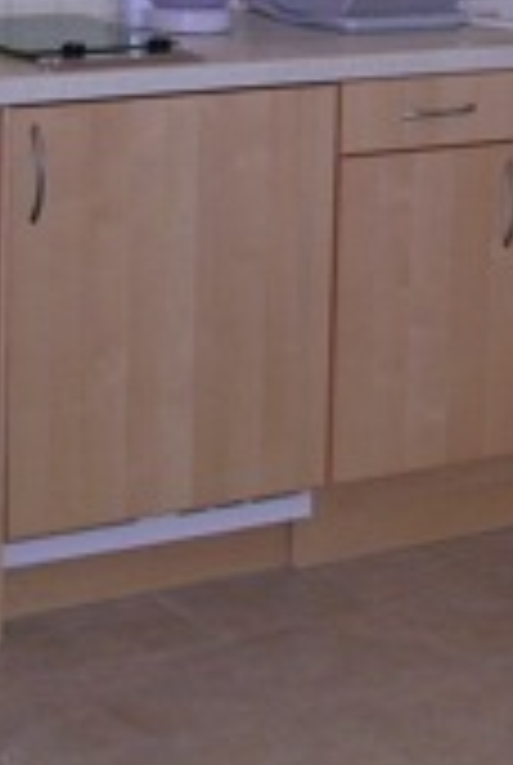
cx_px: 526
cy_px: 2
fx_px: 2469
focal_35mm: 116
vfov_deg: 17.2
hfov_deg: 11.7
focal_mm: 5.8
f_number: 2.8
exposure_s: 1/60.1
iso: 214
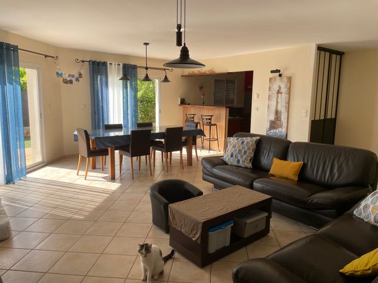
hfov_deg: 67.3
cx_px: 189
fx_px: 284
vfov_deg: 53.1
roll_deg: -0.7
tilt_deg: -8.1
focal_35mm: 26
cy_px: 142
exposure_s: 1/312
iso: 32
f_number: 1.6
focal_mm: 4.2
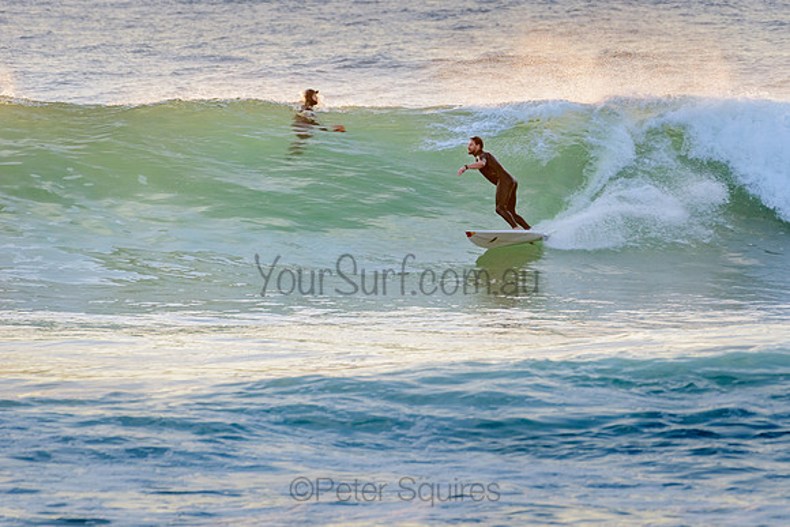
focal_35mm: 613
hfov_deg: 3.4
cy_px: 205
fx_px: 13451
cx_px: 484
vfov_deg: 2.2
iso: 280
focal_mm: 500
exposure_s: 1/320
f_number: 5.6
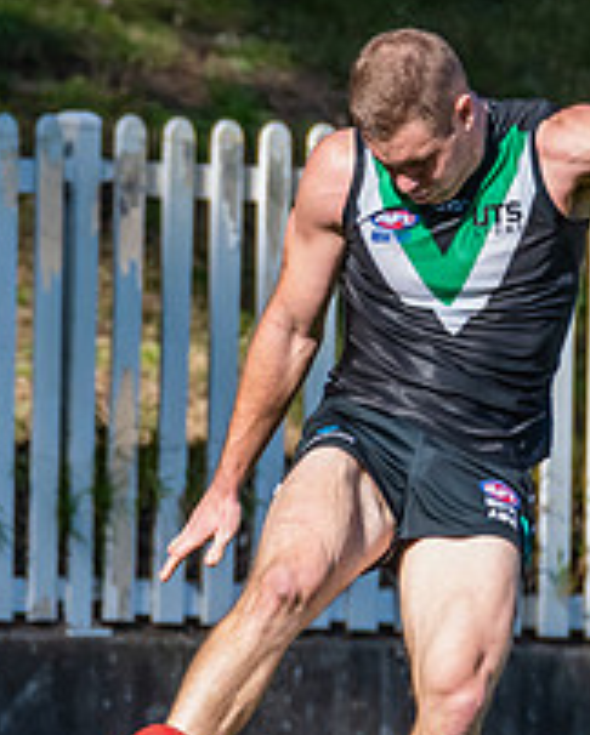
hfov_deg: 0.7
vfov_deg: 0.9
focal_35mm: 2172
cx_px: 431
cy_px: 356
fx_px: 47337
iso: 800
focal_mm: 500
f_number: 7.1
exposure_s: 1/1600
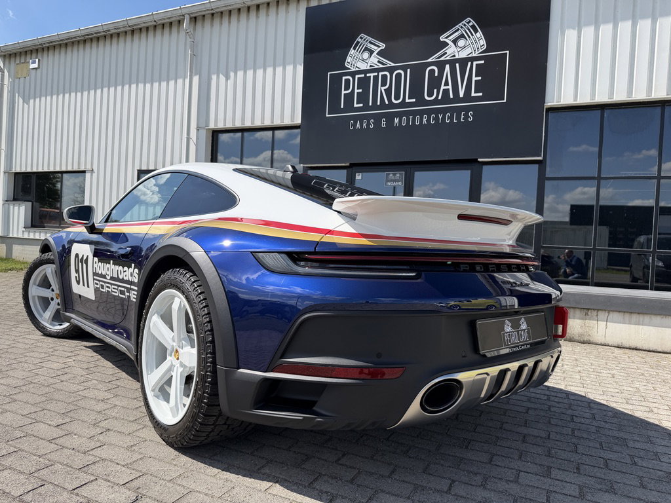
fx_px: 465
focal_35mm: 24
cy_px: 252
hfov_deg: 71.6
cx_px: 336
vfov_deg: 56.8
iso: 80
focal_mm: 6.76
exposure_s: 1/4673
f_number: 1.78
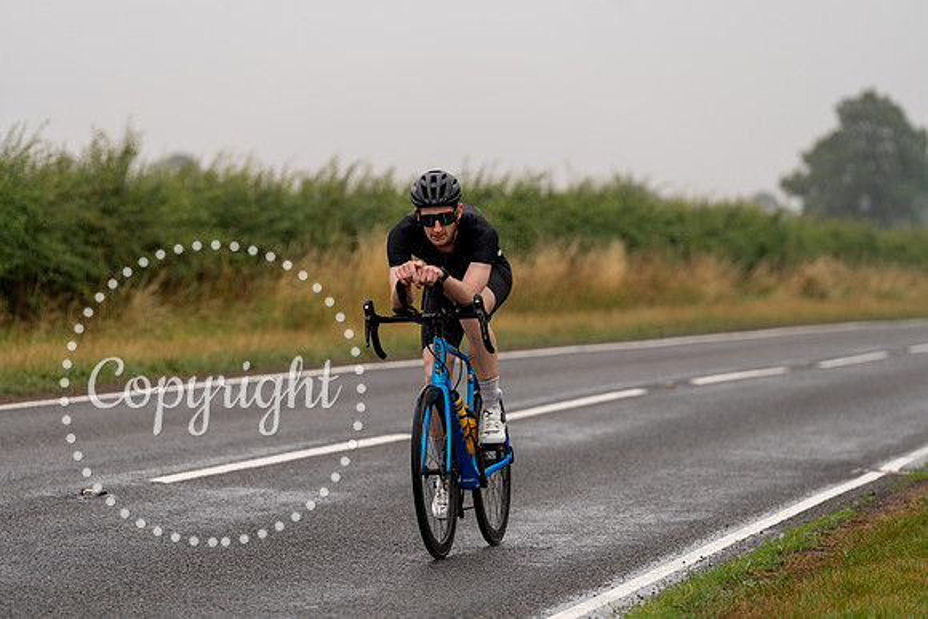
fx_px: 4847
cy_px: 310
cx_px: 464
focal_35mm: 188
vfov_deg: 7.3
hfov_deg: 10.9
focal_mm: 188
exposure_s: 1/1000
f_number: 4
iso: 100
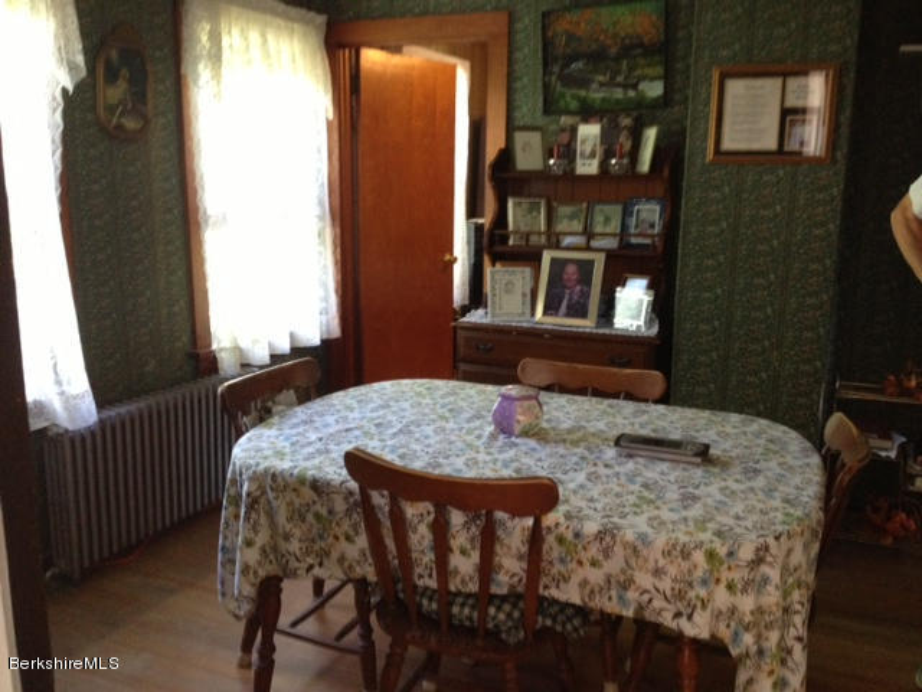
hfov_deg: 52.6
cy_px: 346
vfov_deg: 40.7
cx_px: 461
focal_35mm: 35
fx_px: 932
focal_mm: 4.28
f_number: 2.4
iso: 320
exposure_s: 1/20
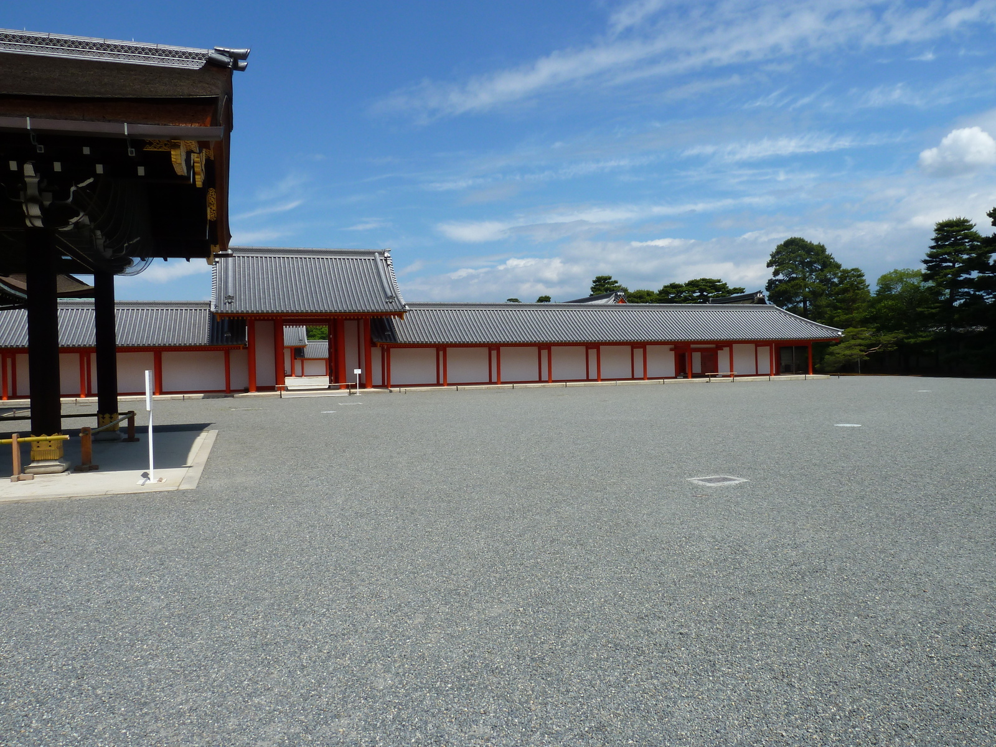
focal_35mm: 25
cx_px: 498
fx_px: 719
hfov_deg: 69.4
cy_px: 374
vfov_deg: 54.9
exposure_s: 1/400
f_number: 5.6
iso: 80
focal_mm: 4.1
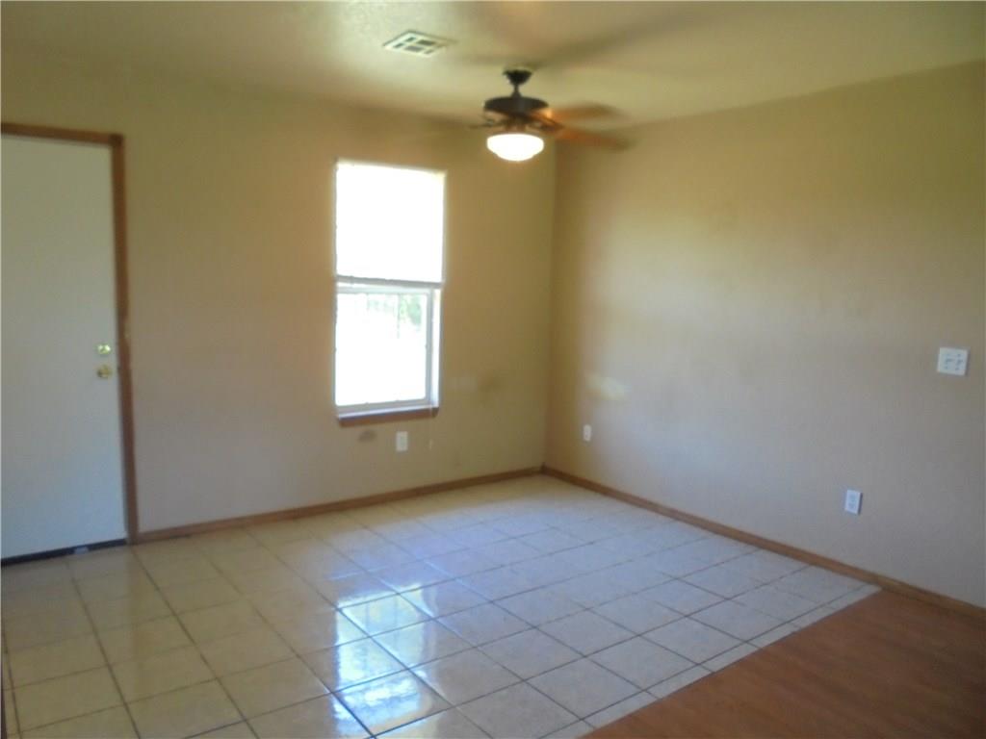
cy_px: 370
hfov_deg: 67.3
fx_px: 741
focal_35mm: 26
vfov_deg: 53.1
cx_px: 493
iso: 400
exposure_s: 1/30
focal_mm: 4.6
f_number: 3.5
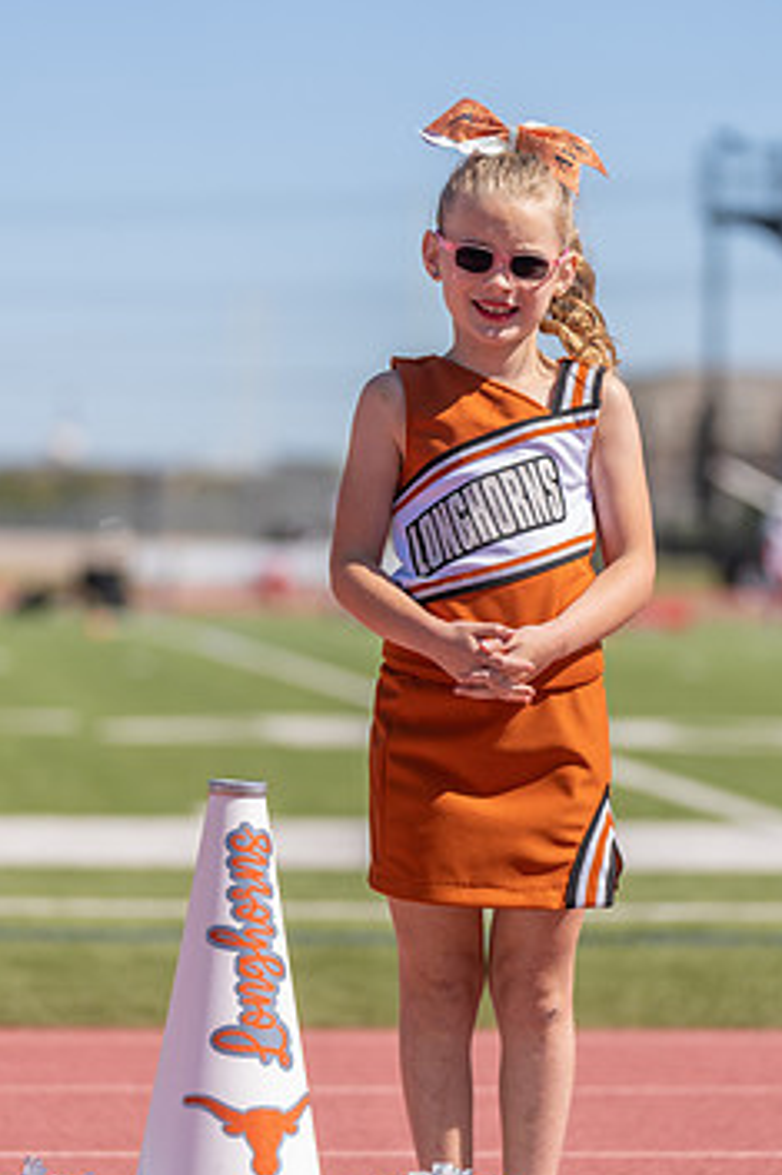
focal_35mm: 162
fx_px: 5283
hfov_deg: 8.5
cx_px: 466
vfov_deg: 12.7
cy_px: 639
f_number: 2.8
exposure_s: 1/2000
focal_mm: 127
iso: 100
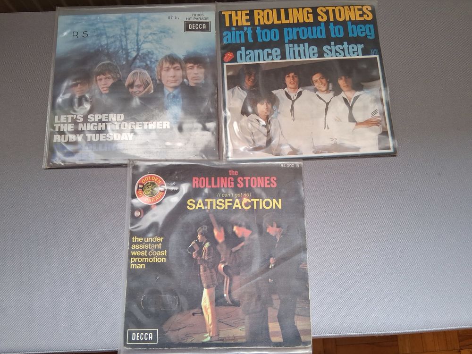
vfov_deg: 53.1
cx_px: 236
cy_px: 177
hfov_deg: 67.3
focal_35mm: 26
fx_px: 355
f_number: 1.8
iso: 320
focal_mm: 3.98
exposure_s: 1/120
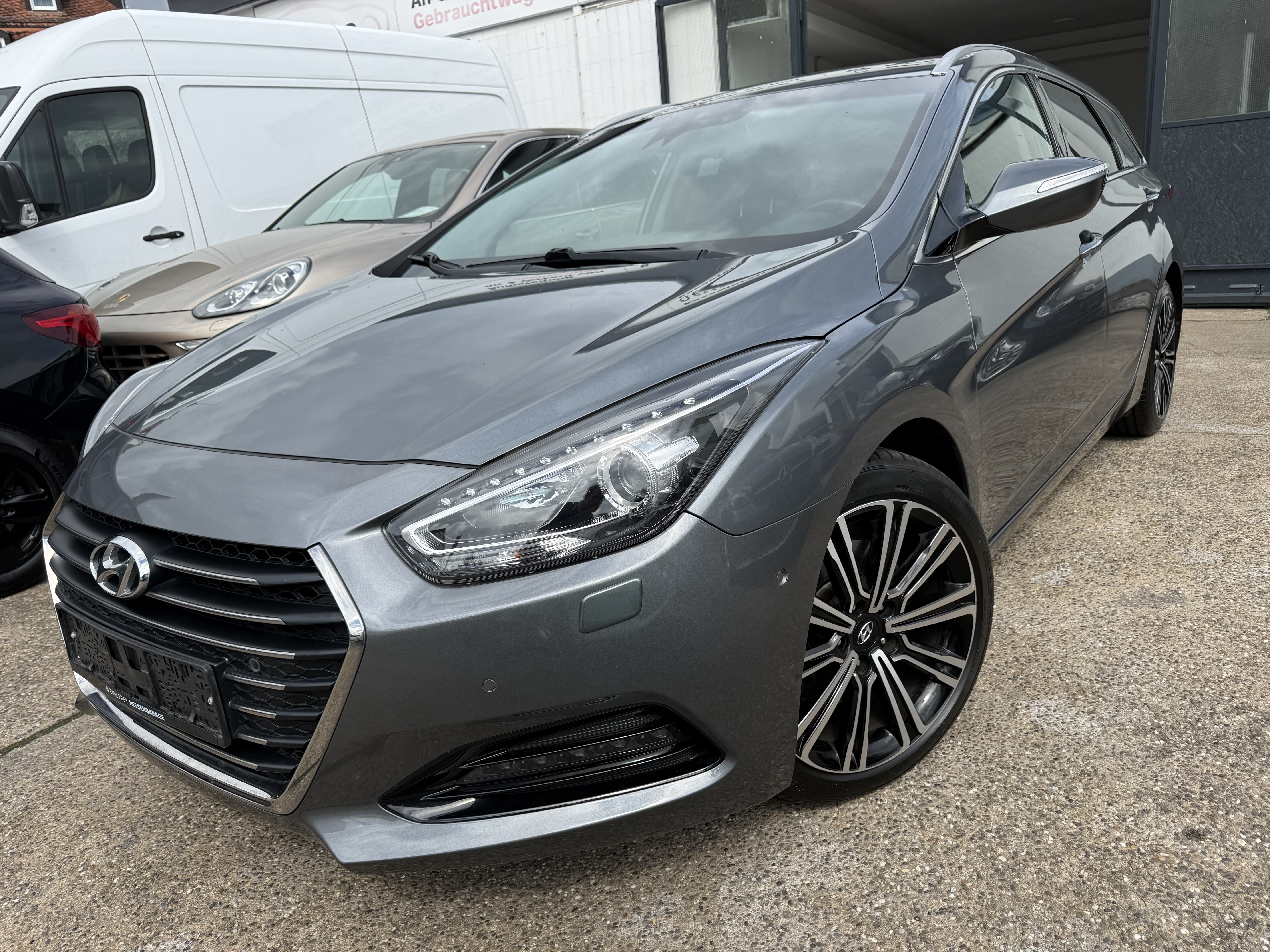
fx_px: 881
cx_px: 635
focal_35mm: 24
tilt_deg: -15.4
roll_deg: +4.9
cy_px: 476
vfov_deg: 56.8
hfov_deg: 71.6
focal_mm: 6.76
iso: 80
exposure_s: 1/3279
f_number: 1.78
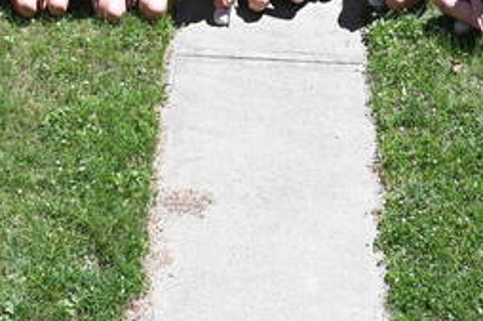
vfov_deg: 9.5
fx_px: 1864
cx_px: 242
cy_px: -217
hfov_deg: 14.8
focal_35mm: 139
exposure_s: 1/320
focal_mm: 34.5
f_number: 6.3
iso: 100
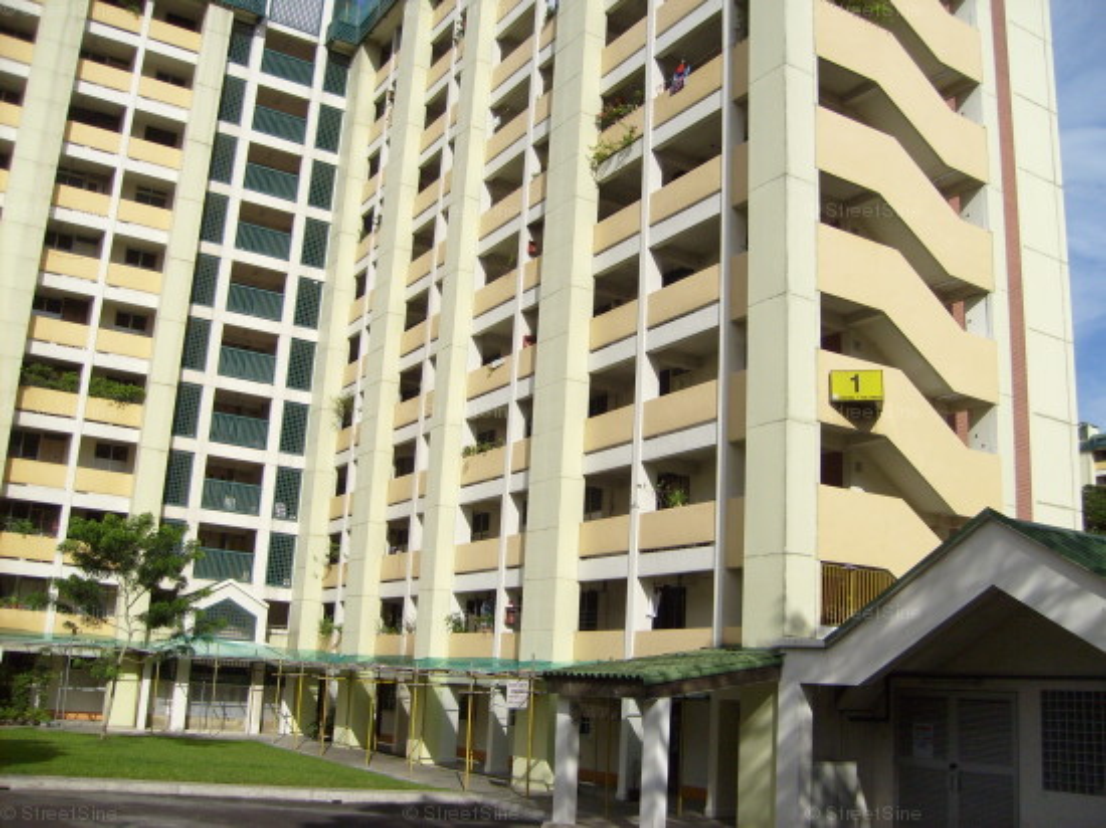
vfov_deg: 40.7
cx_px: 553
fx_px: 1118
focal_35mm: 35
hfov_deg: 52.6
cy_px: 414
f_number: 7.1
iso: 80
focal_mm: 5.8
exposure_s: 1/500
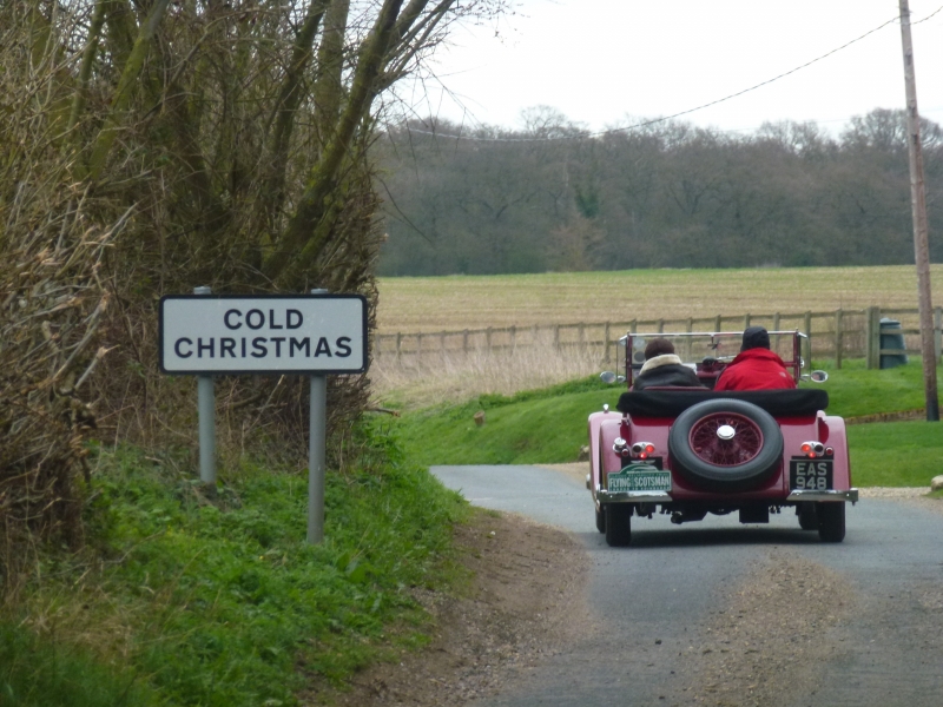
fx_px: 7764
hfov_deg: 7.0
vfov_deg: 5.2
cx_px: 472
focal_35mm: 285
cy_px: 354
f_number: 5.7
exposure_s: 1/125
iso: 250
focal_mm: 51
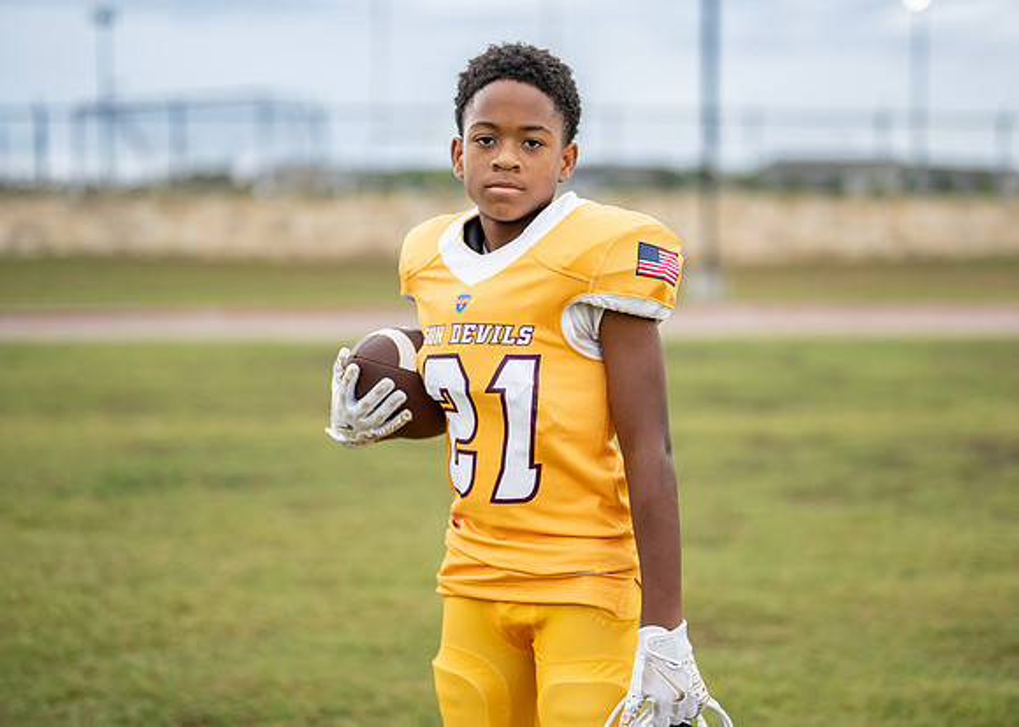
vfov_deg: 23.6
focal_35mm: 60
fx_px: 1739
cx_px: 549
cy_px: 342
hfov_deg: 32.6
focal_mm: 50
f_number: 1.2
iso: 320
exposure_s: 1/1250
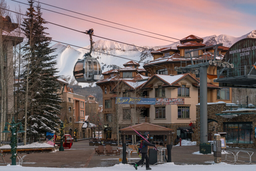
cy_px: 86
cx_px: 128
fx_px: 384
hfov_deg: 36.9
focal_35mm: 54
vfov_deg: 25.1
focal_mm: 54
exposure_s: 1/60
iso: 800
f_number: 7.1
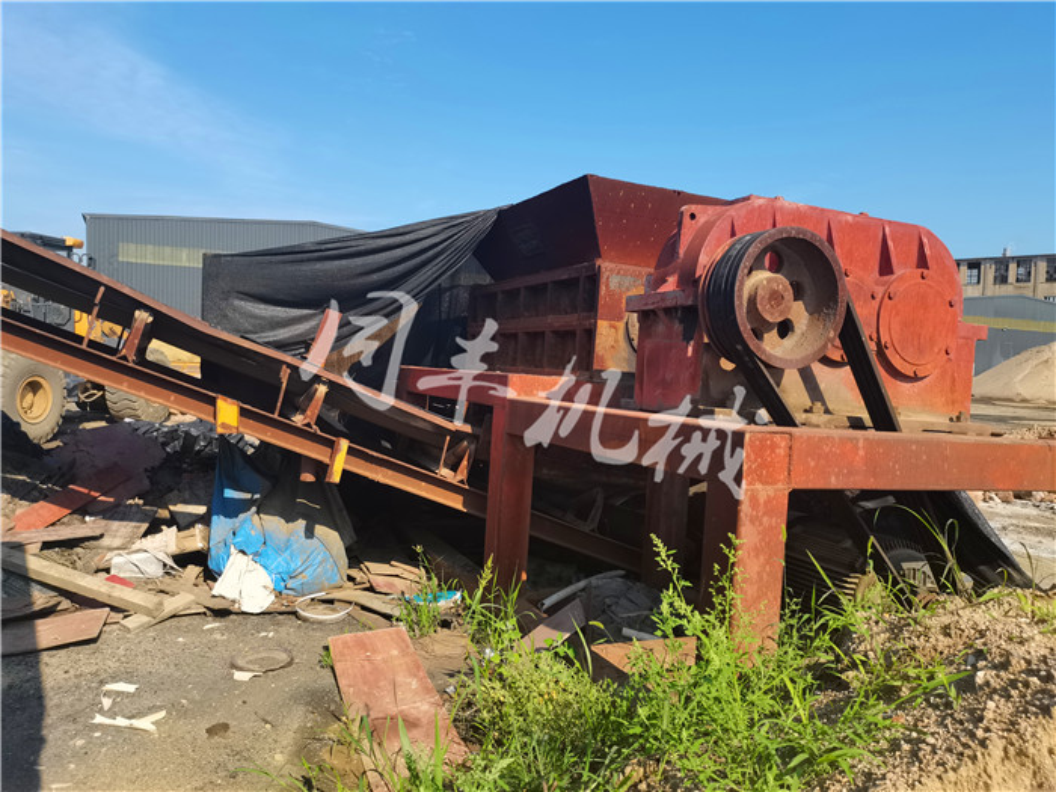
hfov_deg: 67.3
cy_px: 396
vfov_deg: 53.1
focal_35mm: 26
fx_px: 793
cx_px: 528
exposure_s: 1/900
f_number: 1.8
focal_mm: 5.58
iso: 50
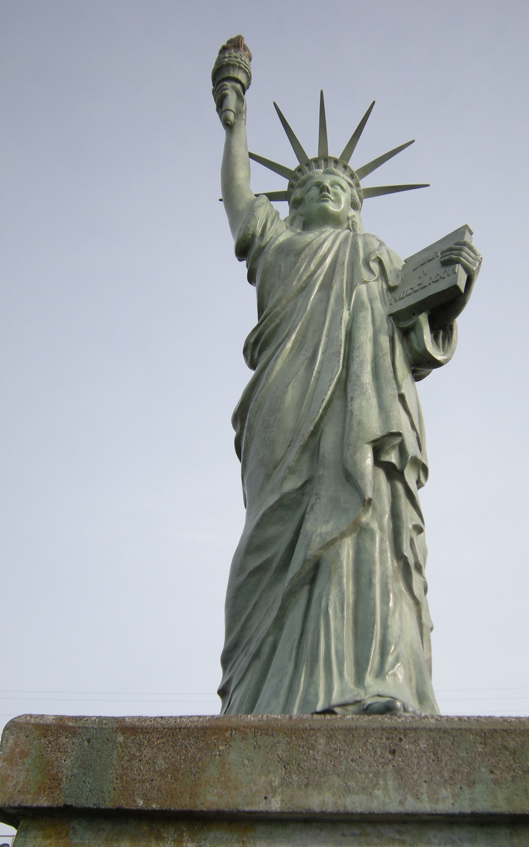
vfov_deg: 48.2
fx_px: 946
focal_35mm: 41
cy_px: 426
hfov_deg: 31.2
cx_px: 296
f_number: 3.2
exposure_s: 1/591
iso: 64
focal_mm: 6.3
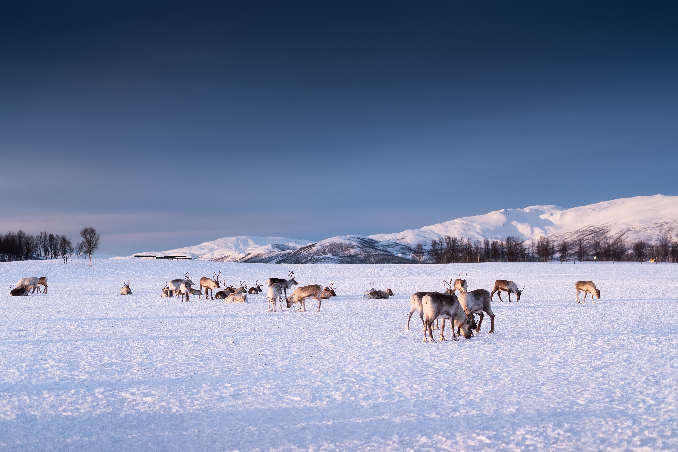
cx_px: 339
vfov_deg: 25.5
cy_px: 226
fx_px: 998
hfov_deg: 37.5
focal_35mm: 53
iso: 200
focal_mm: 35
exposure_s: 1/2500
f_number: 2
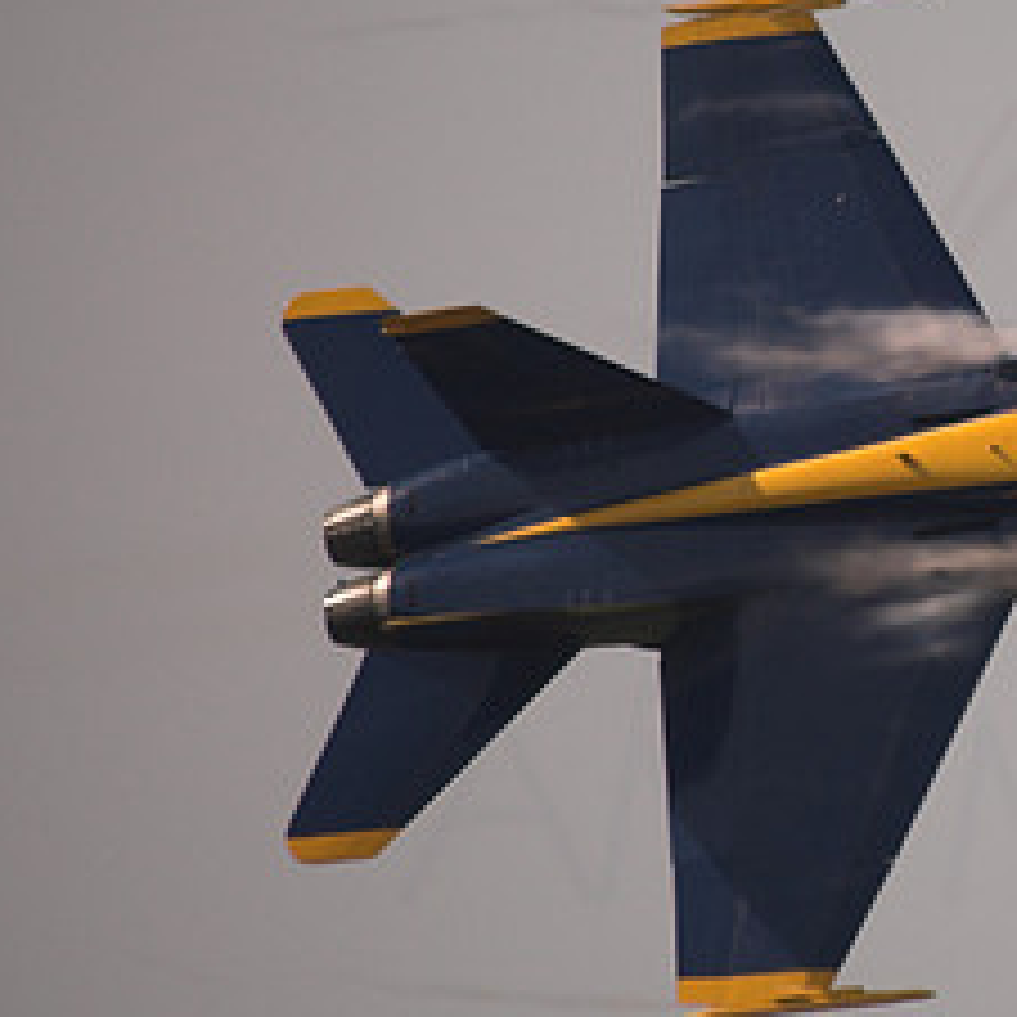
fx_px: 45604
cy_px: 338
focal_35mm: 1372
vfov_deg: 1.3
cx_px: 1210
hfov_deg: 1.3
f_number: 6.3
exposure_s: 1/1000
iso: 200
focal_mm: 420
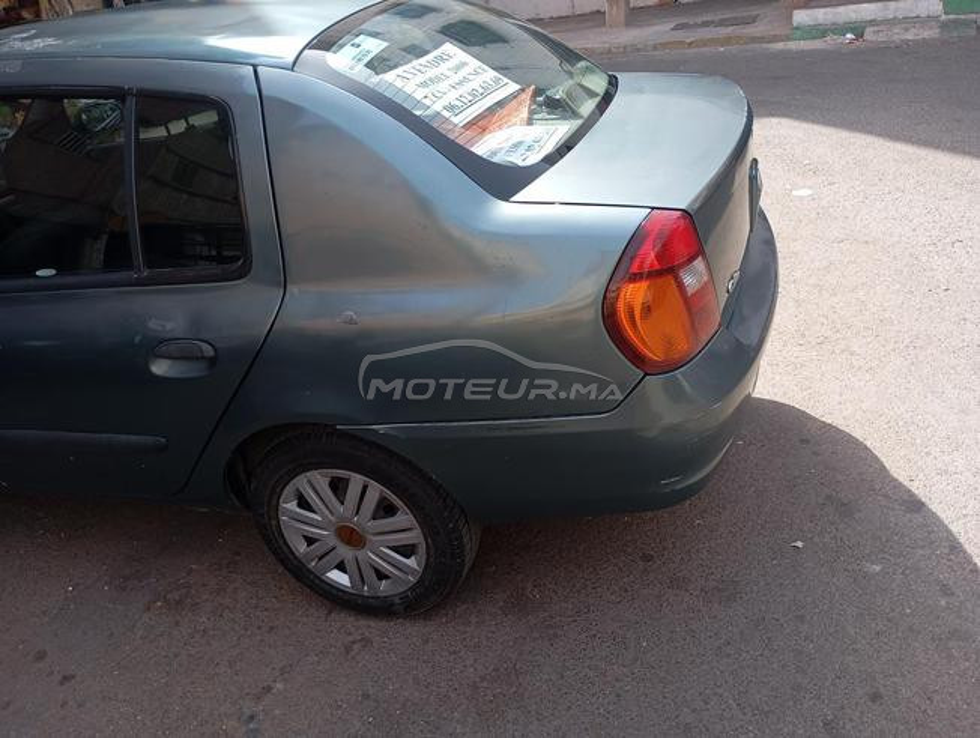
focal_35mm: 28
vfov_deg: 49.9
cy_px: 369
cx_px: 490
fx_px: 794
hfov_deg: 63.4
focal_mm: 4.27
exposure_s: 1/143
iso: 100
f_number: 1.8
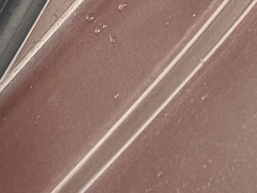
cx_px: -363
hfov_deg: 9.5
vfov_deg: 6.9
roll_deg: +5.9
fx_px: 1374
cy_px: -459
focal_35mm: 185
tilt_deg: -20.9
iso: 320
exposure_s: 1/60
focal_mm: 6.76
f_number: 1.78
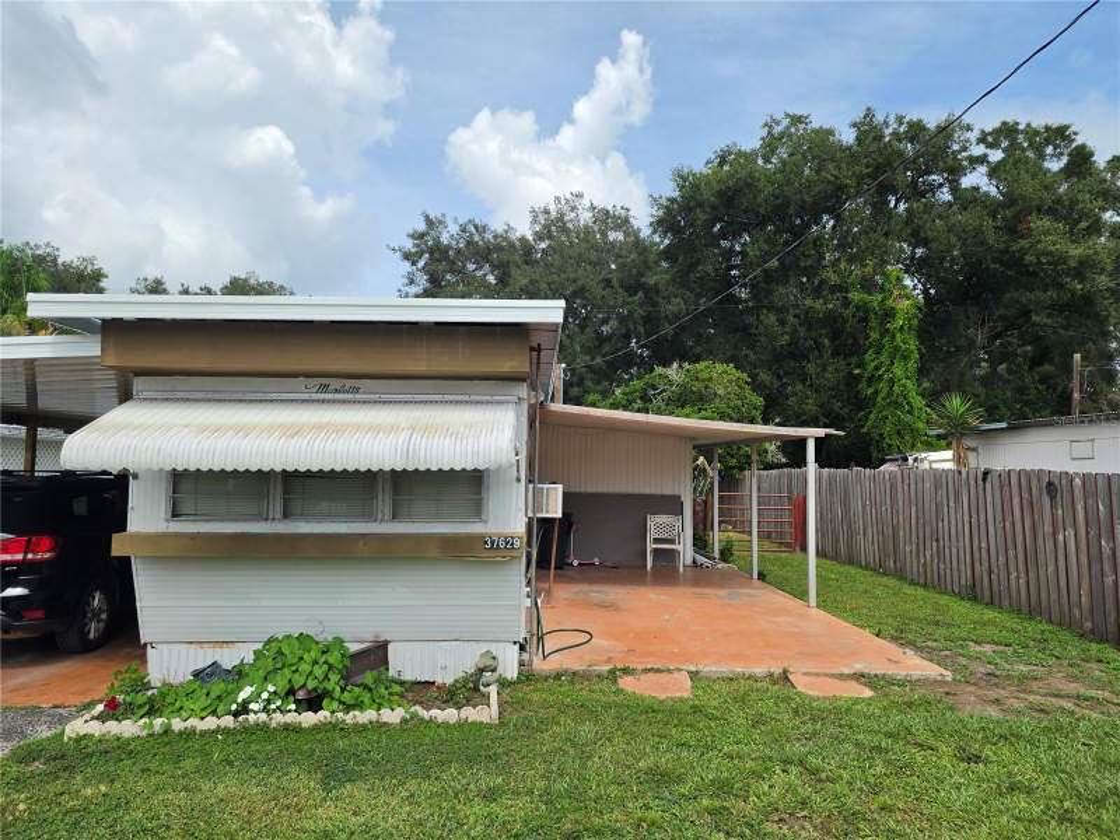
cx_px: 560
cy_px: 420
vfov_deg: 58.9
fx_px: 744
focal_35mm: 23
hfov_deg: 73.9
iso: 80
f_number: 1.7
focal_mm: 6.25
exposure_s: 1/5445
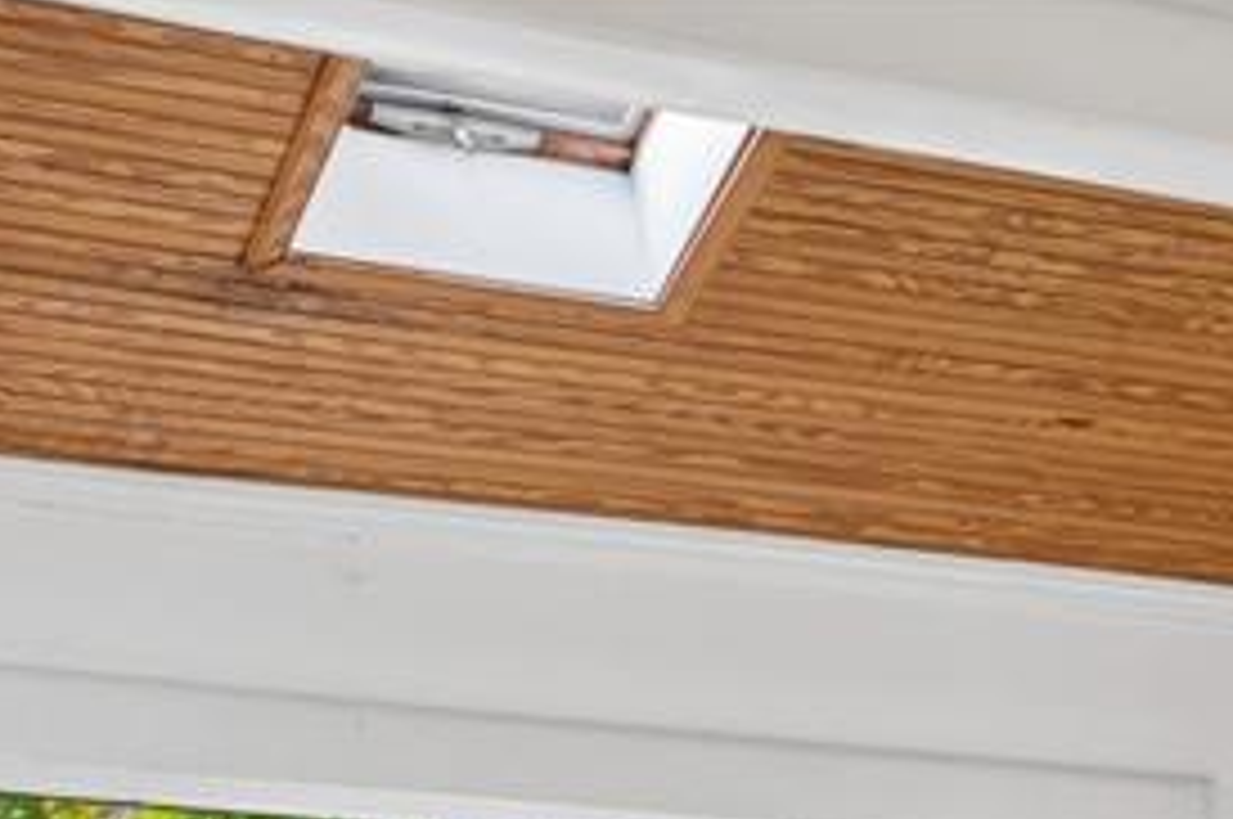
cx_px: 1674
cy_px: 1521
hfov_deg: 14.9
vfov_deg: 9.8
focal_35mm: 131
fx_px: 4481
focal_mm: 23
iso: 640
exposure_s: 1/60
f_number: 2.8
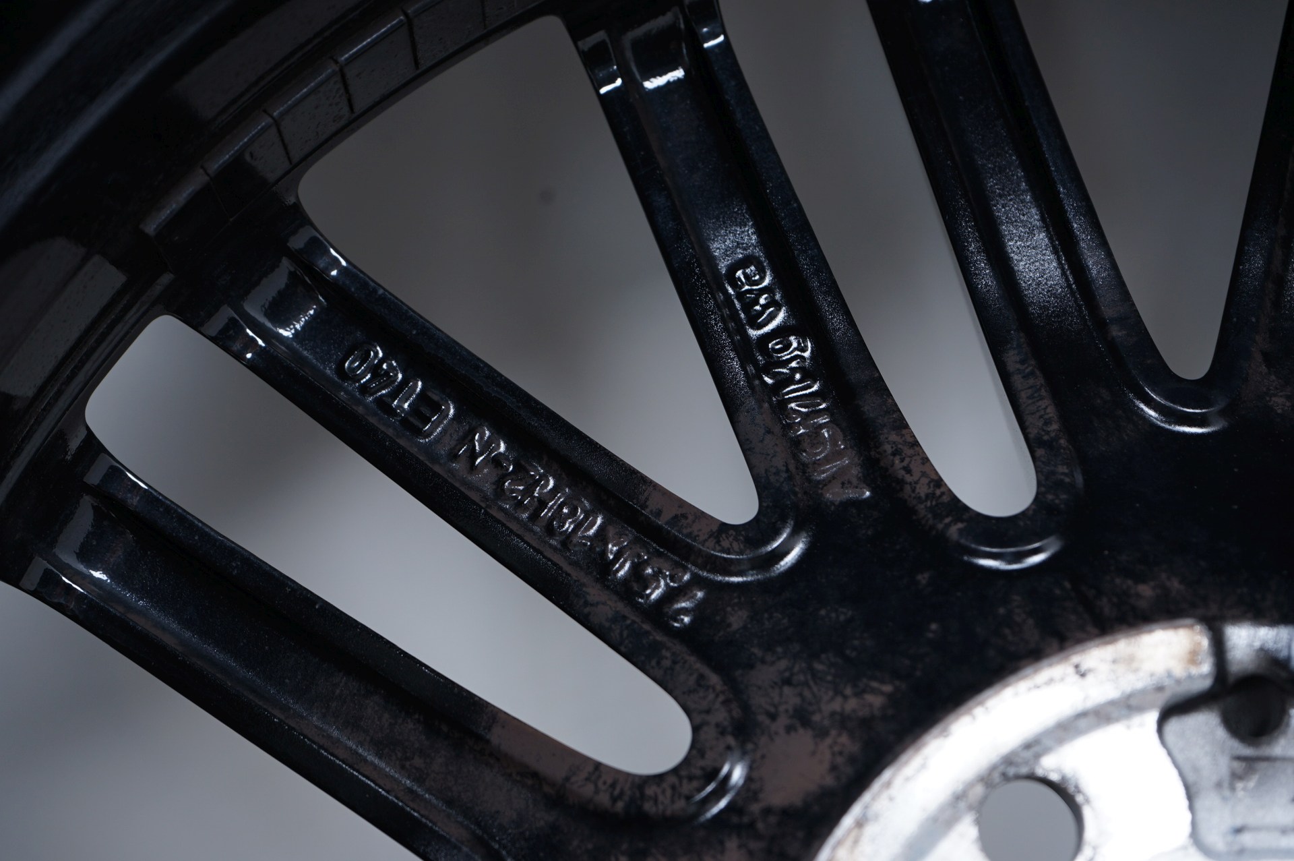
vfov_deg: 21.5
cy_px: 430
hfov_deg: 31.9
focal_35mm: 63
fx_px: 2263
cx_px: 647
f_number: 7.1
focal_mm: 63
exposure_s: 1/100
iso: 250
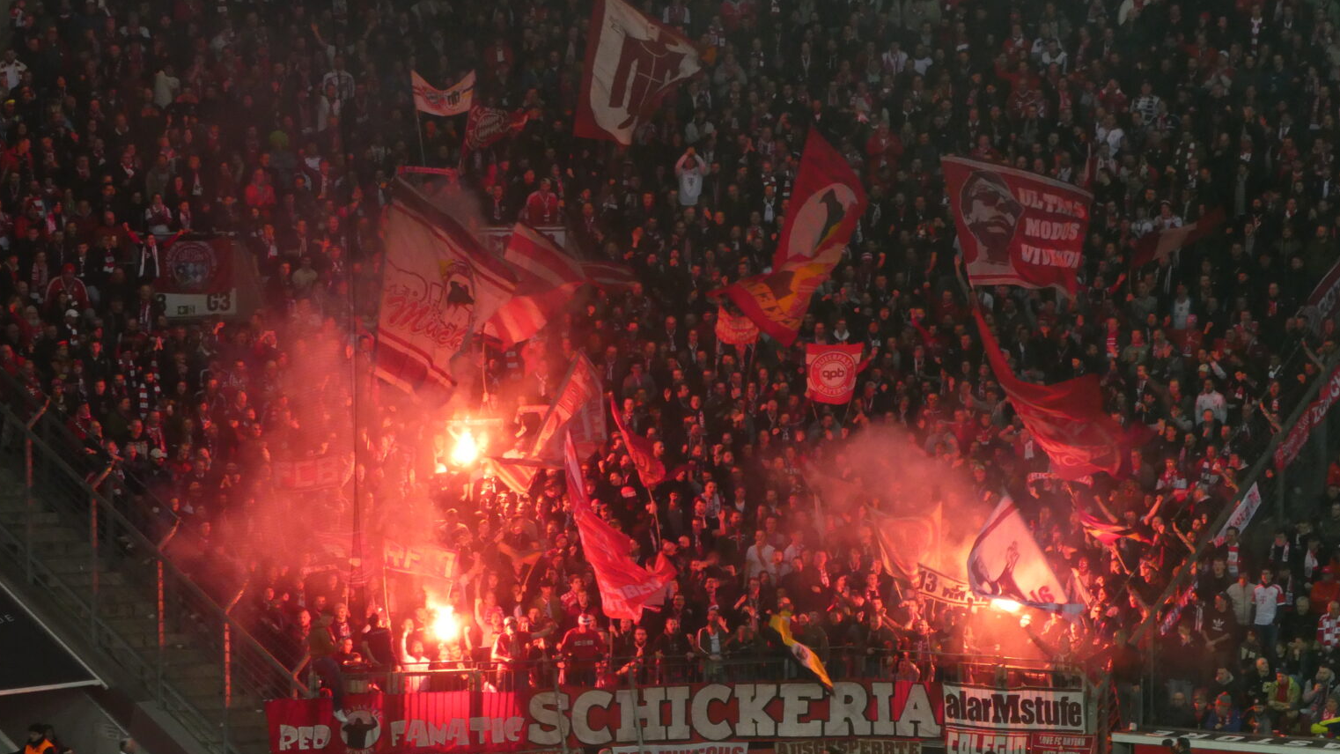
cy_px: 520
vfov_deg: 5.3
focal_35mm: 229
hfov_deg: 9.4
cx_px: 691
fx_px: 8136
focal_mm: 35.8
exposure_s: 1/80
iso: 320
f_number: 5.6
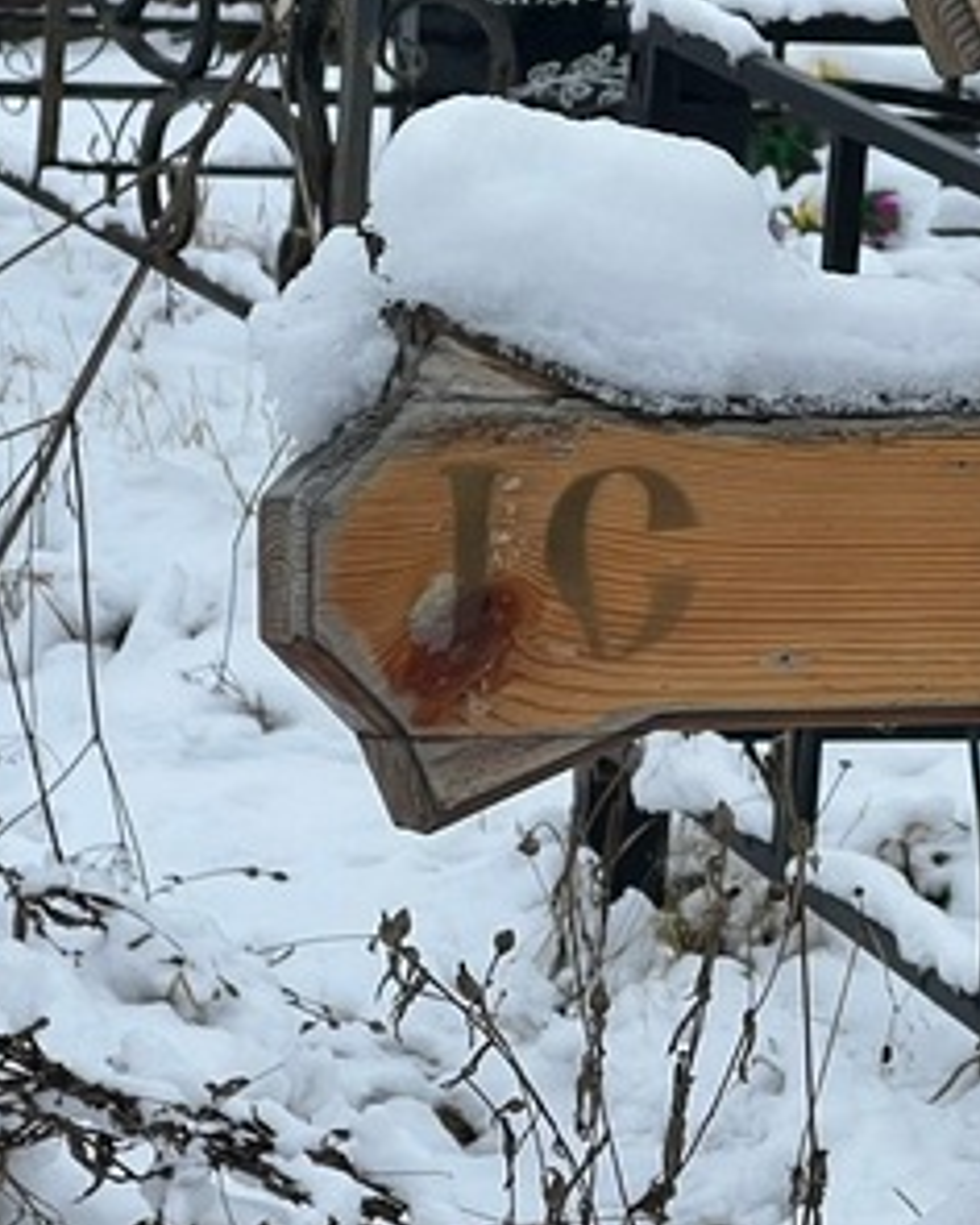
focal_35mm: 204
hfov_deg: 7.5
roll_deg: -1.1
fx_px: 7396
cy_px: 685
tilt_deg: -8.6
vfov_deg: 9.5
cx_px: 1059
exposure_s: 1/99
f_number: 2.8
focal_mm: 9
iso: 32
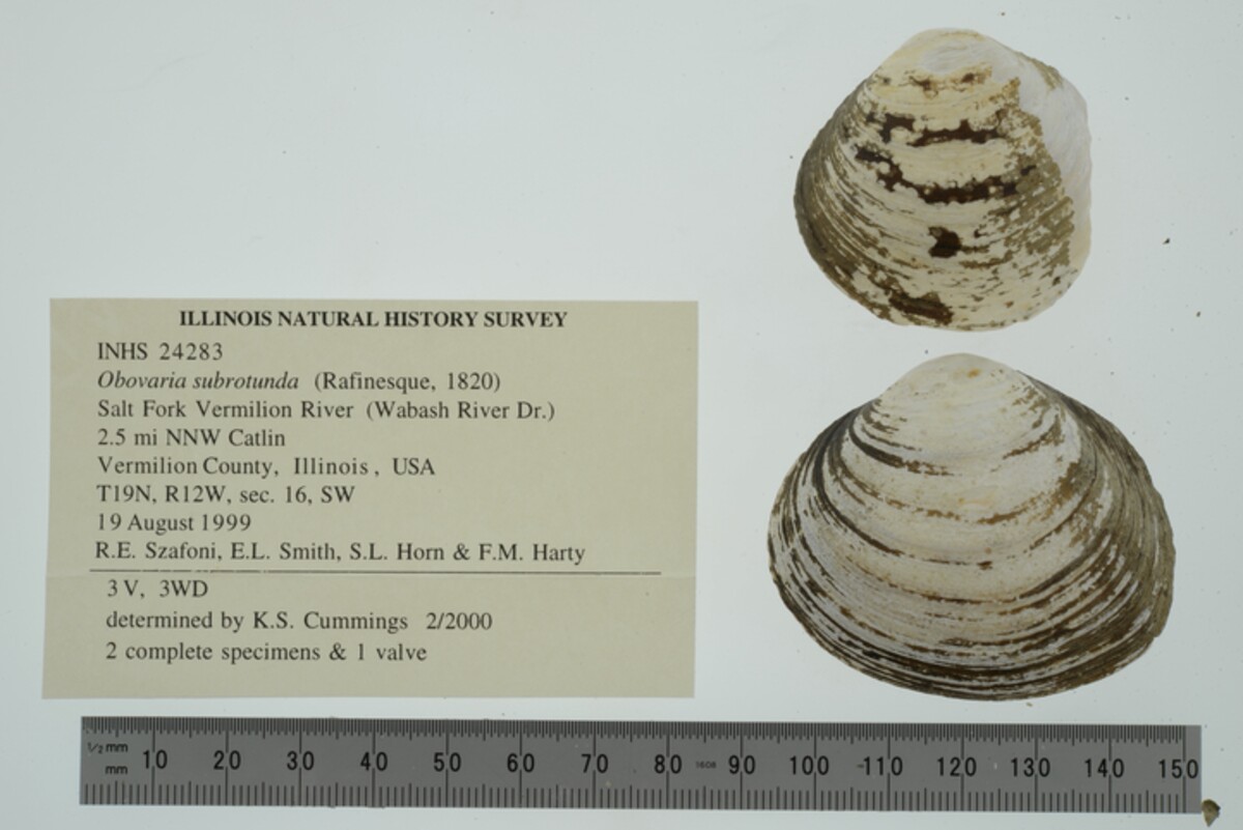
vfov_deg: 22.6
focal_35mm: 60
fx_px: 2072
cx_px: 622
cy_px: 415
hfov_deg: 33.4
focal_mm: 60
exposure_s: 1/10
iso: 100
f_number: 32
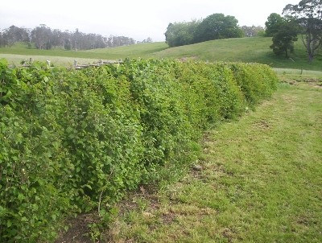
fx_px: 354
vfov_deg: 37.9
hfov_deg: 48.9
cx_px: 161
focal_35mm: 38
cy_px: 122
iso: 100
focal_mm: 4.99
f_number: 4.5
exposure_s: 1/223
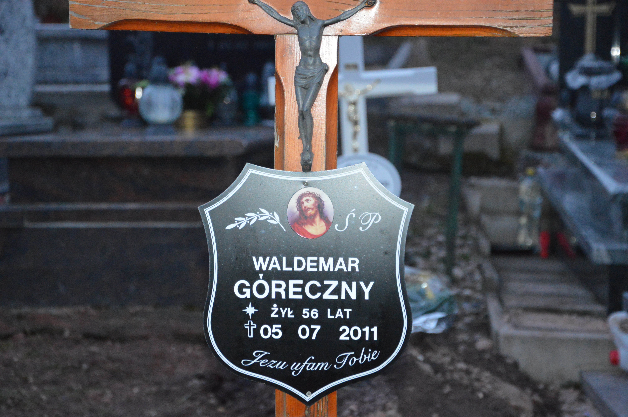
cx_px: 314
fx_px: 1621
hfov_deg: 21.9
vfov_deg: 14.7
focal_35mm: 93
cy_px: 208
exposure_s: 1/60
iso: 3200
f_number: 5.3
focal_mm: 62
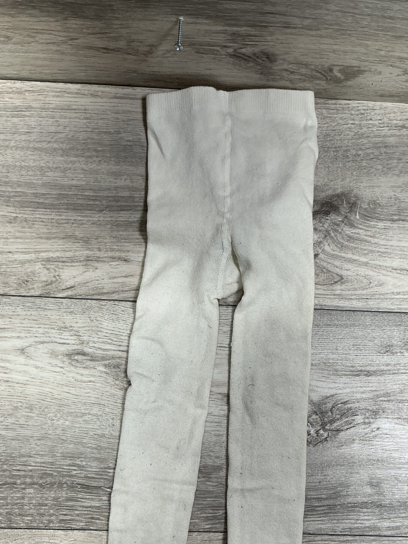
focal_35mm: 41
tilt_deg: -83.6
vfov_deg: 44.9
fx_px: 644
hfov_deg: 34.7
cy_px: 372
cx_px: 284
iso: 40
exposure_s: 1/50
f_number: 1.8
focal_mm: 3
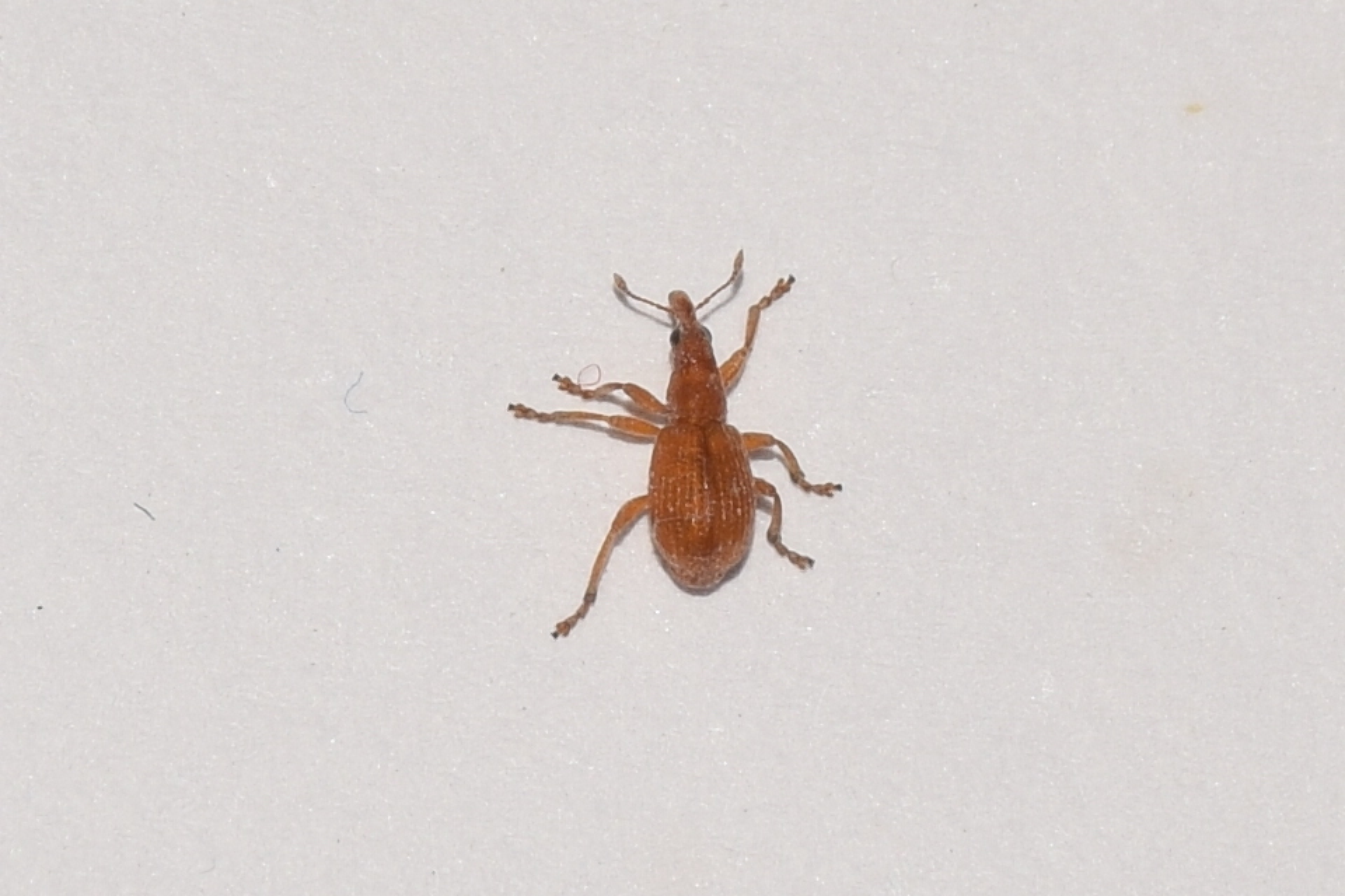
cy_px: 448
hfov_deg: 9.8
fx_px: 7845
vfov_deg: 6.5
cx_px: 672
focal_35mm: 210
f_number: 14
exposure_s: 1/200
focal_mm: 140
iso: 100
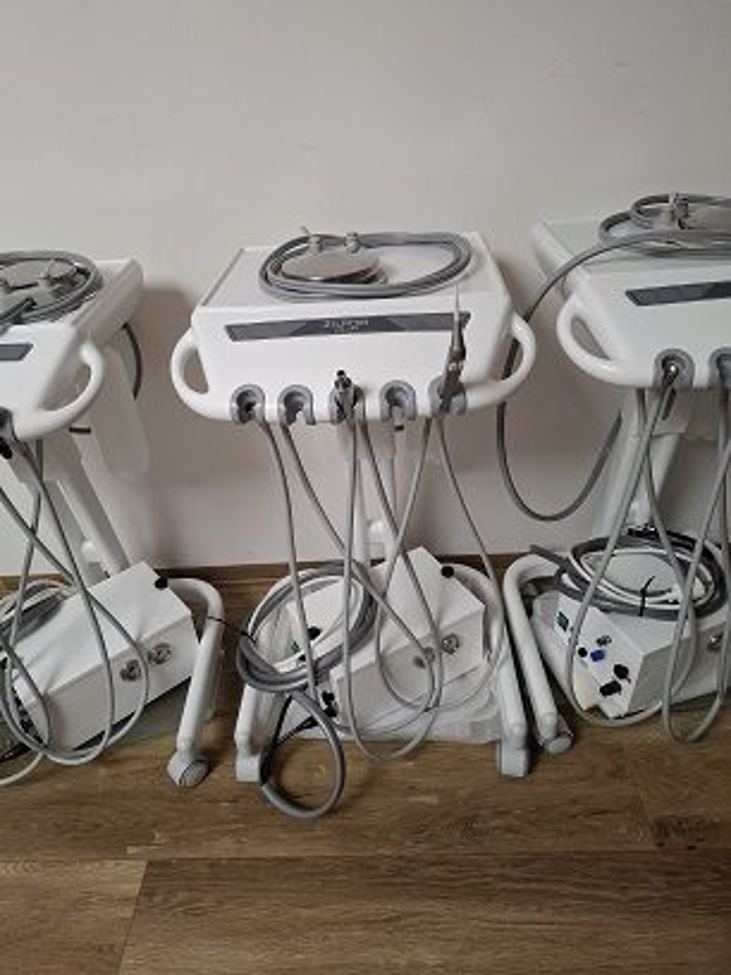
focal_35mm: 23
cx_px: 366
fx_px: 648
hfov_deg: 58.9
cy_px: 488
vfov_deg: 73.9
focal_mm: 5.54
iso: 160
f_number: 1.8
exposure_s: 1/100
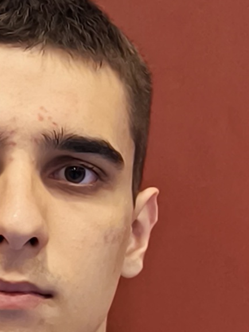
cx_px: 11
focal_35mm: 122
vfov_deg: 14.6
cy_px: 547
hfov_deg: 12.0
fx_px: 1171
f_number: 1.9
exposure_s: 1/50.3
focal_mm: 6.92
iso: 250
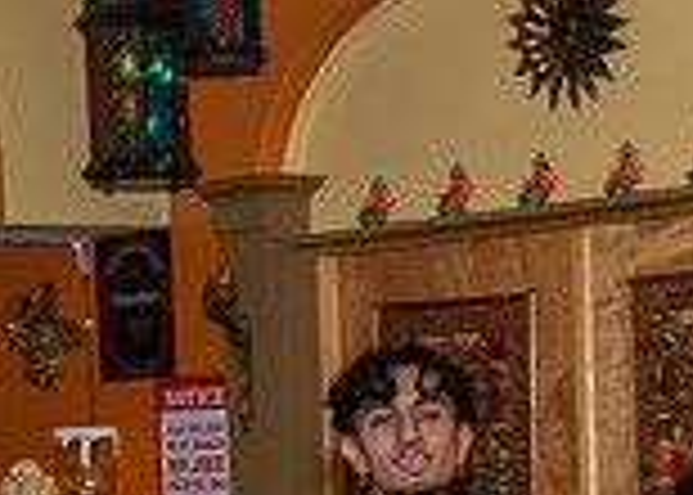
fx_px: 3385
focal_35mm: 172
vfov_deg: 8.1
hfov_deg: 11.6
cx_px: 116
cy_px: 801
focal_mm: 24
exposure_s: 1/250
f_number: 6.3
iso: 500
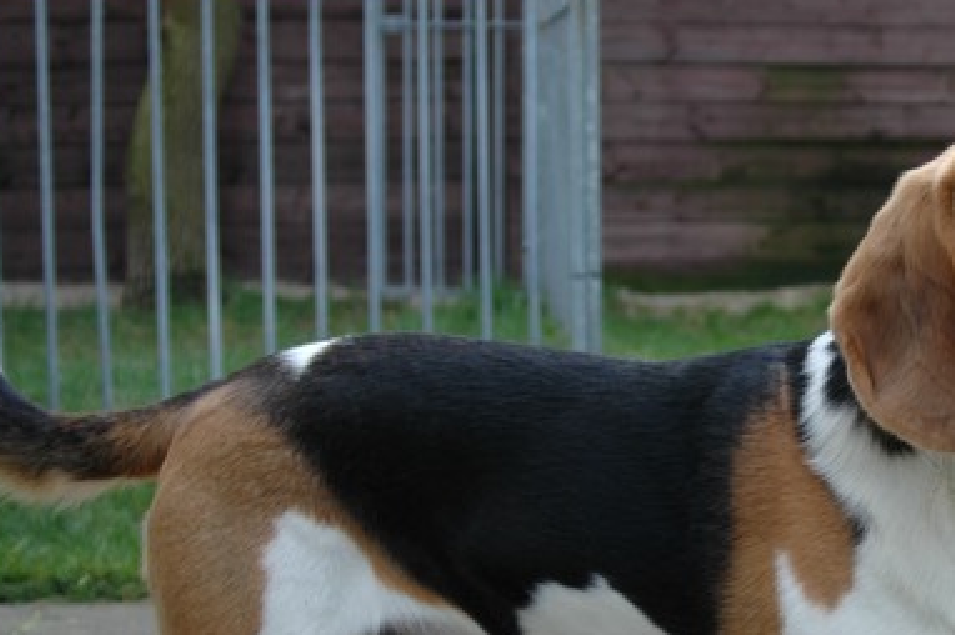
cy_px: 435
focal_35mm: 88
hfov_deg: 22.6
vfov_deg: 15.5
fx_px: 2332
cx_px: 842
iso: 200
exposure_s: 1/50
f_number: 3.5
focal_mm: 28
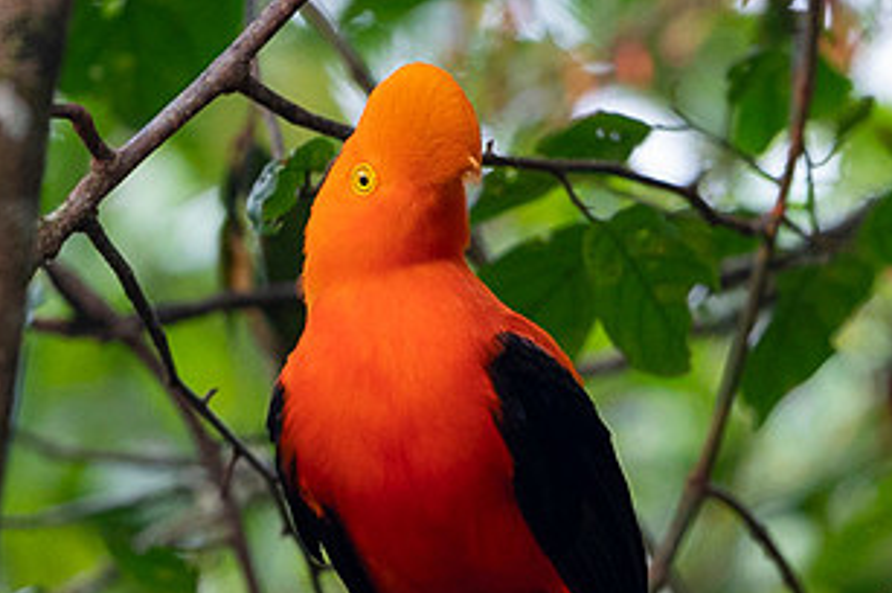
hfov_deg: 1.3
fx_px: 39206
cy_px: 371
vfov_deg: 0.9
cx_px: 358
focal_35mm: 1584
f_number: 4
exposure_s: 1/640
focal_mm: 500
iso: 2500
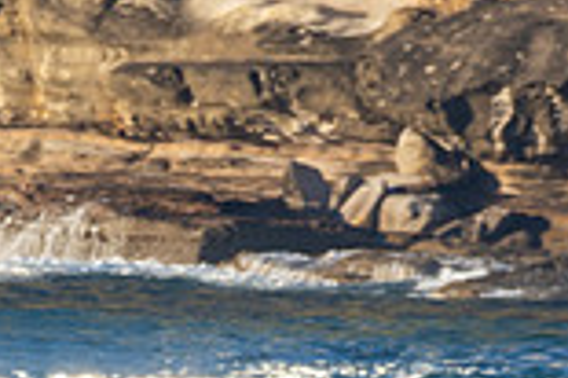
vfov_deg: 0.5
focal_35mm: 2806
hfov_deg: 0.7
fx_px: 44225
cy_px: 644
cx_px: 48
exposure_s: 1/160
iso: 125
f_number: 8
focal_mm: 500
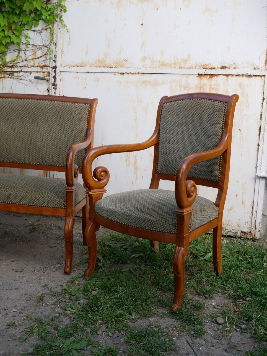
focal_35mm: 40
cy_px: 178
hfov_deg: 36.0
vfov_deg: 46.8
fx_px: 411
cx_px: 134
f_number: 3.2
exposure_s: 1/400
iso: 200
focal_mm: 20
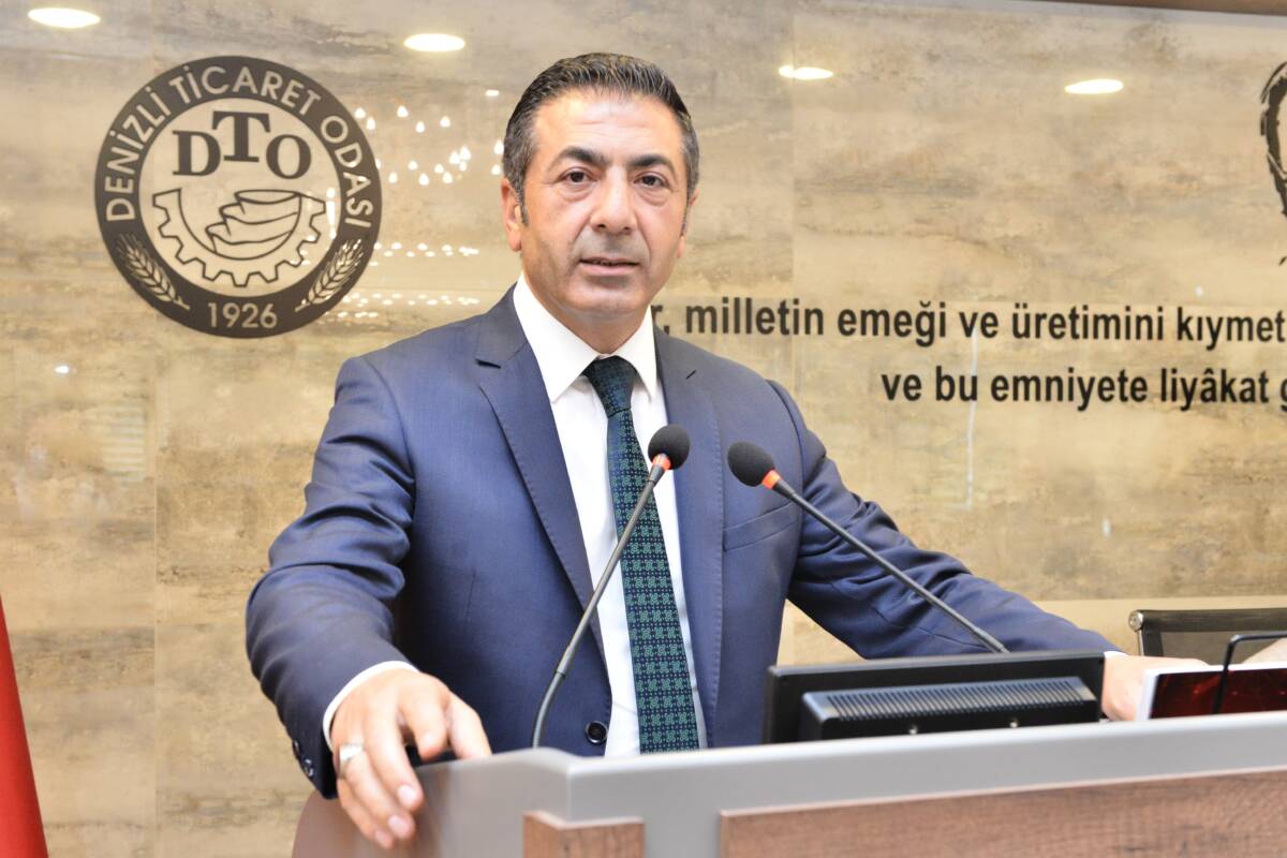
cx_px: 644
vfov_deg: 33.4
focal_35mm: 40
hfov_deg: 48.5
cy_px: 429
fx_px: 1430
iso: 2800
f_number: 6.3
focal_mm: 40
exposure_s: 1/60
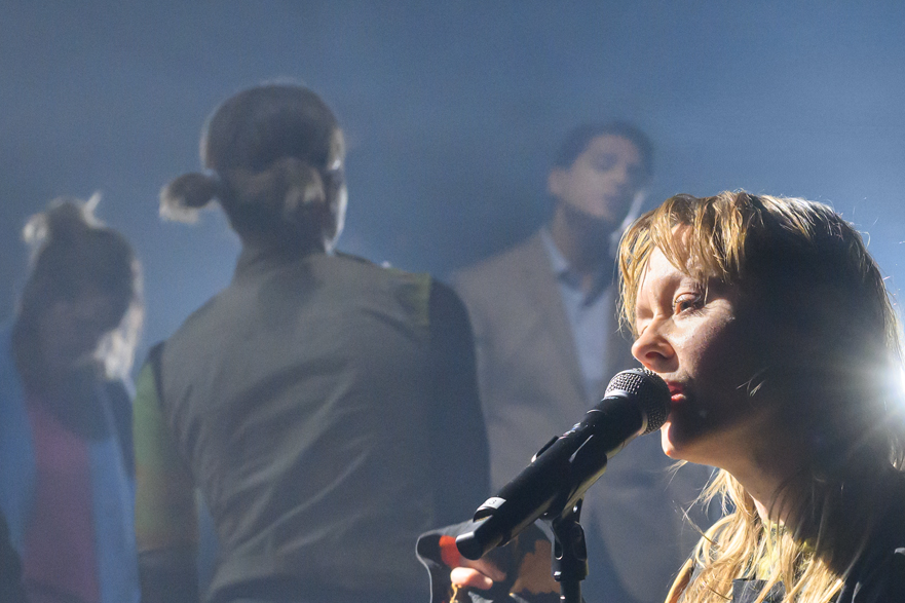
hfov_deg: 13.5
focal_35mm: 152
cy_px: 532
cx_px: 627
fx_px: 3820
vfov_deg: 9.0
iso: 2500
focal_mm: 54
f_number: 4
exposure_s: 1/100
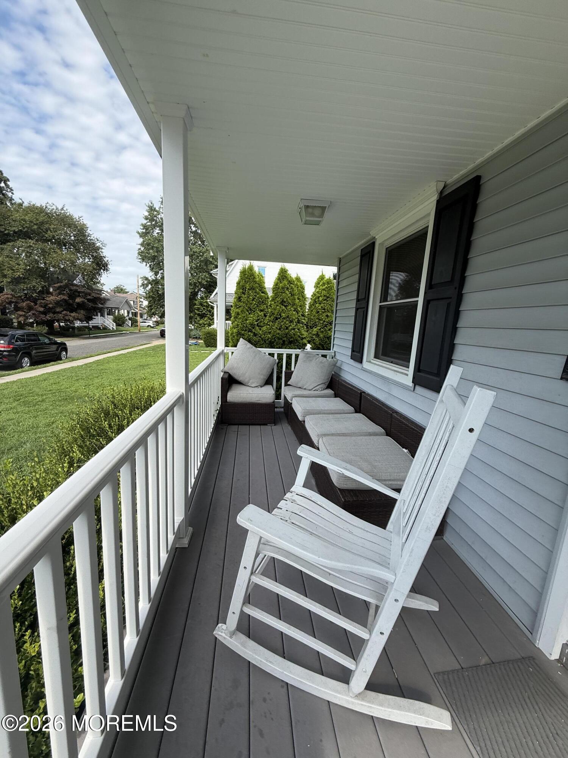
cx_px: 284
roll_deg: -3.6
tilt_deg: -9.1
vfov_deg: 102.1
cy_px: 379
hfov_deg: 85.7
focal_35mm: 14
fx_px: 306
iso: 64
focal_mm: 2.22
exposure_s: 1/901
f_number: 2.2
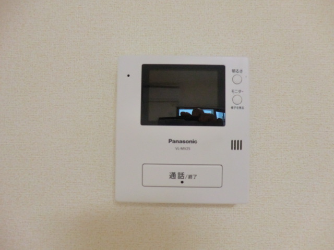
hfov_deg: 71.6
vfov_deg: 56.8
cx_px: 167
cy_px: 125
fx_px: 232
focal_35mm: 24
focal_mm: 4.3
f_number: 3.2
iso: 320
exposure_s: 1/60
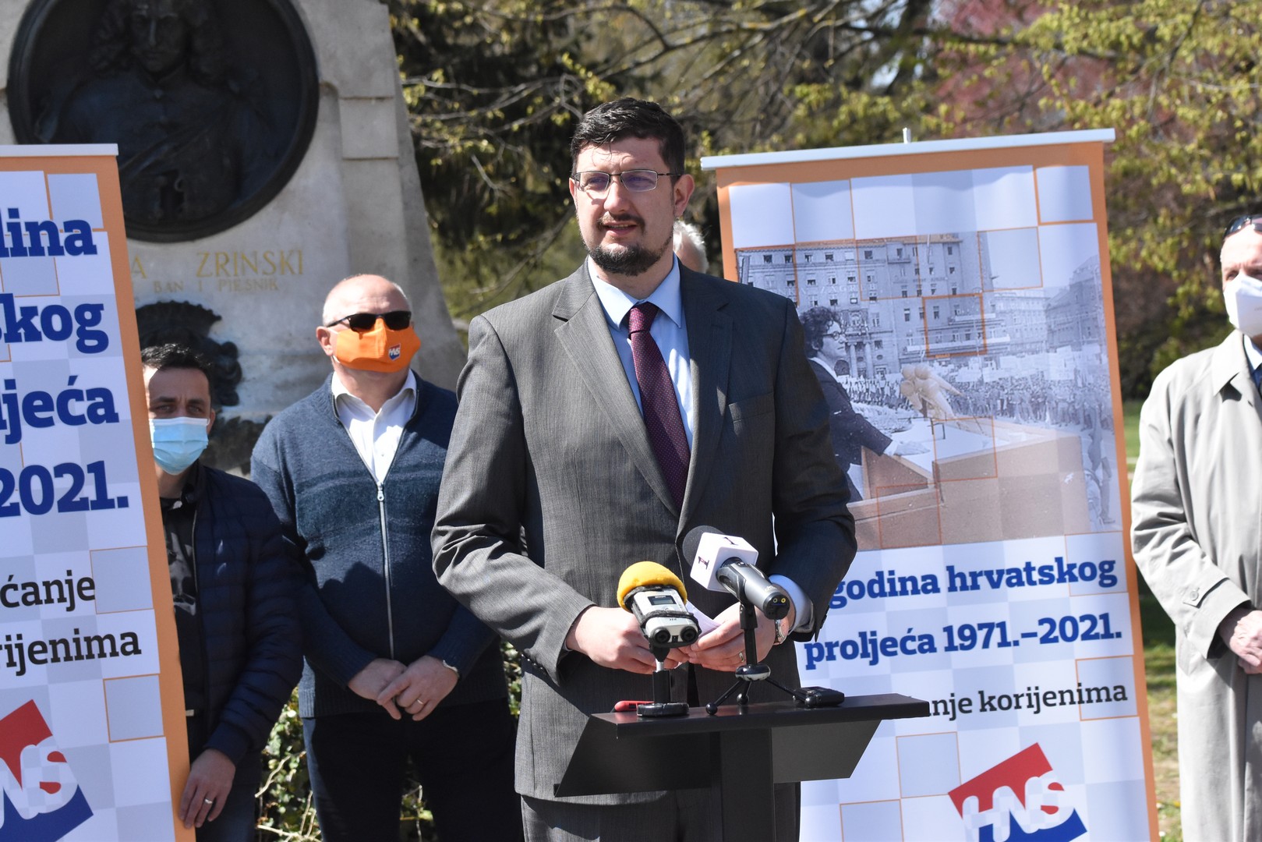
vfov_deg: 13.0
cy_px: 421
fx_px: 3681
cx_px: 631
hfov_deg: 19.5
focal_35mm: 105
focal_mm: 70
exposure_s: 1/4000
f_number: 6.3
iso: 1600
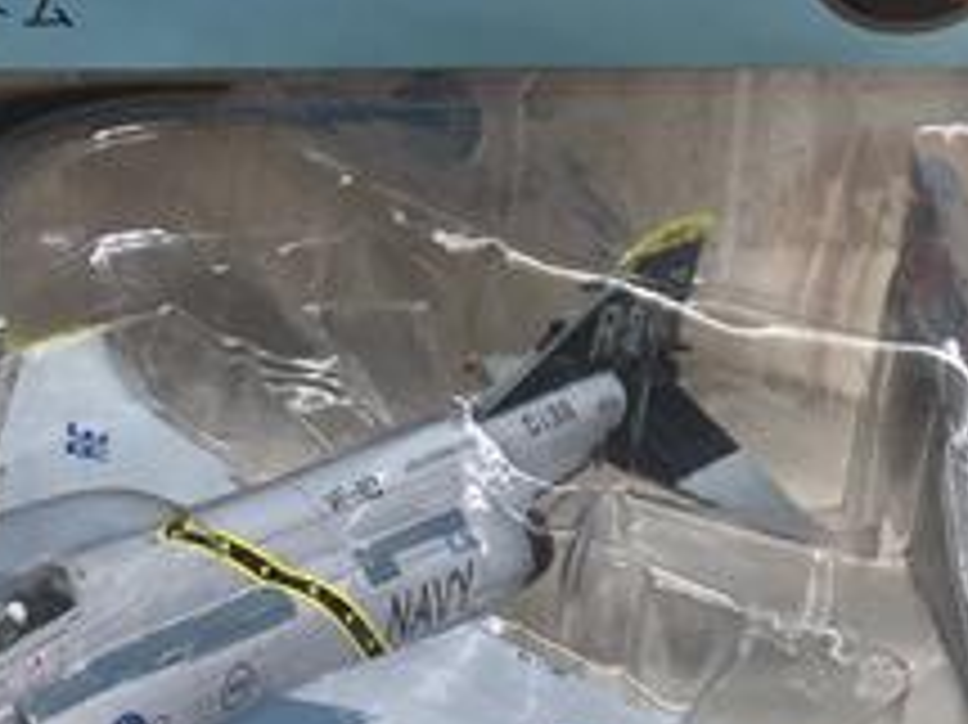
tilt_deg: -22.0
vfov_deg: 13.3
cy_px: -171
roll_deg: -2.8
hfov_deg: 18.0
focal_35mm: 108
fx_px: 3018
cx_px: 122
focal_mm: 4.15
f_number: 2.2
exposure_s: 1/130
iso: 32
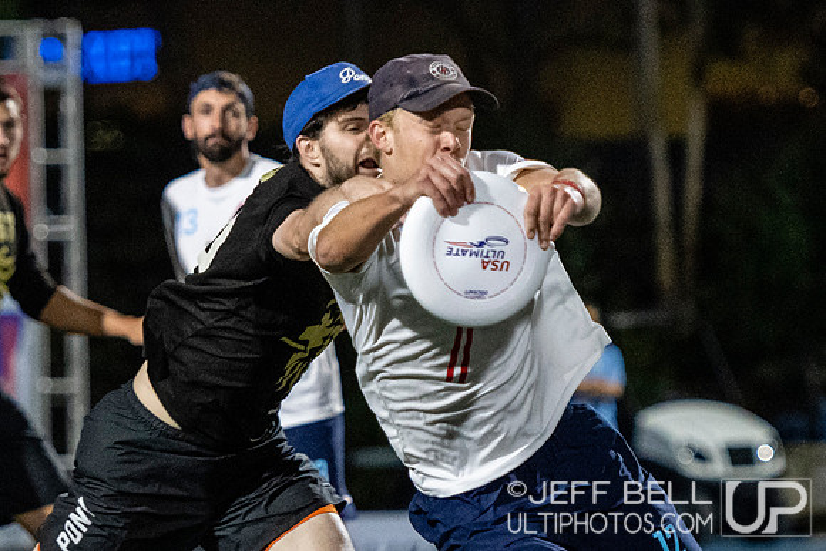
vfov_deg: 3.2
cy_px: 212
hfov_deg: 4.9
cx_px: 505
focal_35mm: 425
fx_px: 9751
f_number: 2.8
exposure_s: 1/1000
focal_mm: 135
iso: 3200
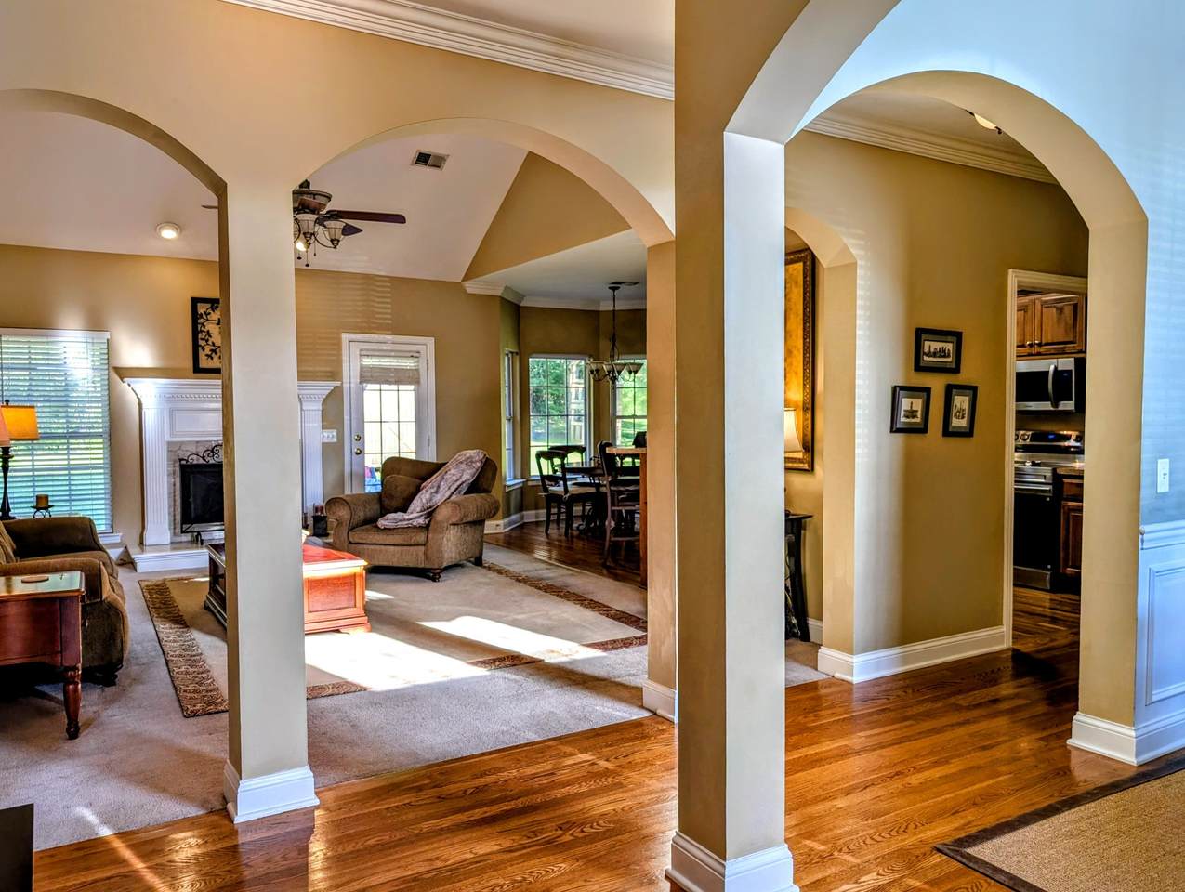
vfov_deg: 56.9
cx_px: 592
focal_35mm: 24
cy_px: 446
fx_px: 823
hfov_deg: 71.5
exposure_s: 1/120
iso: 36
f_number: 1.68
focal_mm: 6.9
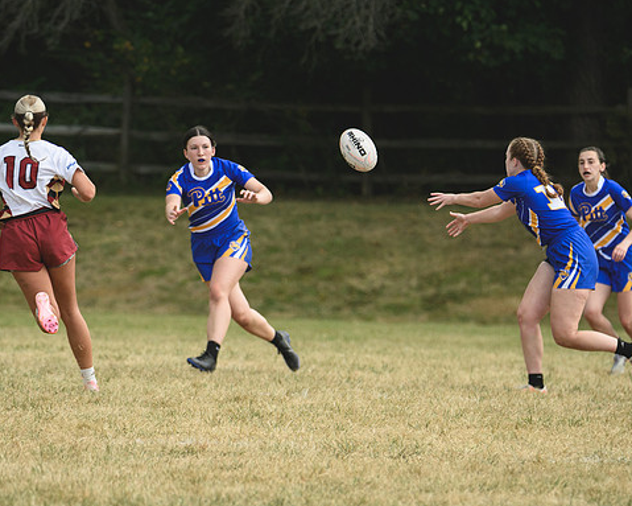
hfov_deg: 3.0
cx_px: 315
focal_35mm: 647
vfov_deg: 2.4
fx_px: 12100
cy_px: 252
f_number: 6
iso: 400
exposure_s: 1/1000
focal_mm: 380
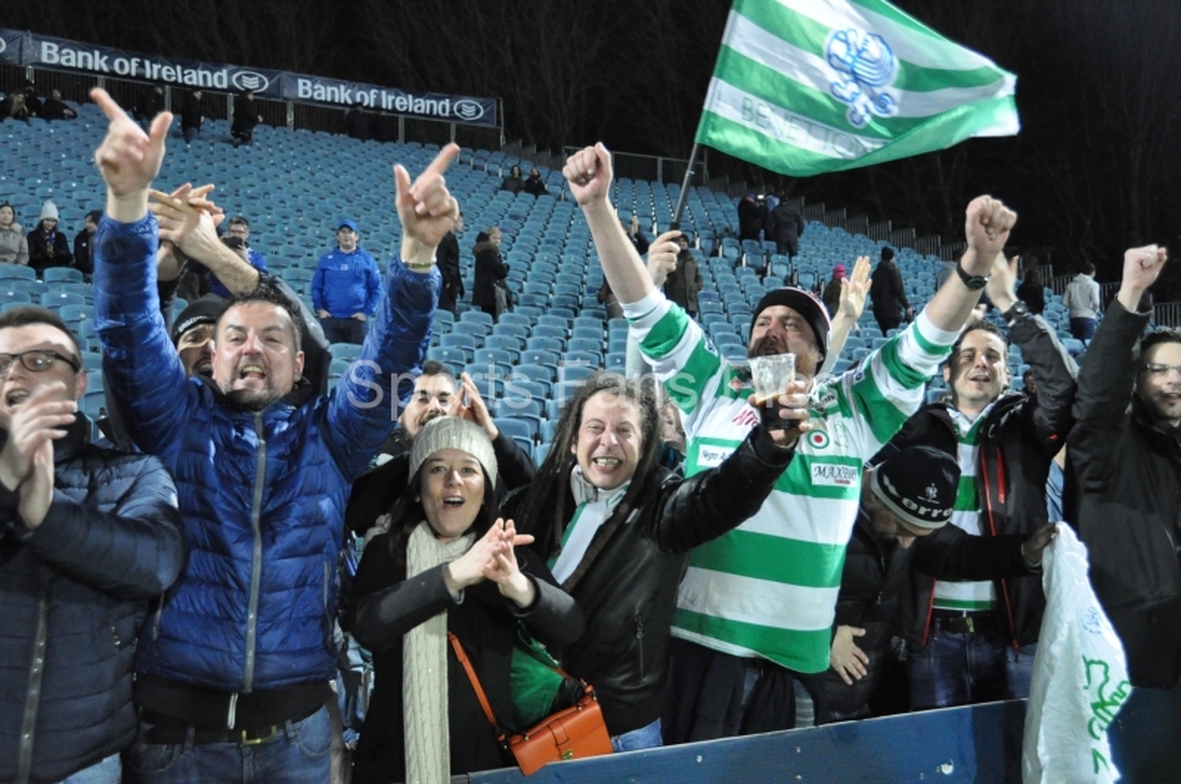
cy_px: 392
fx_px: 1425
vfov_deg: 30.8
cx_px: 590
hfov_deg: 45.0
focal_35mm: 44
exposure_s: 1/160
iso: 3200
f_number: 4
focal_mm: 29
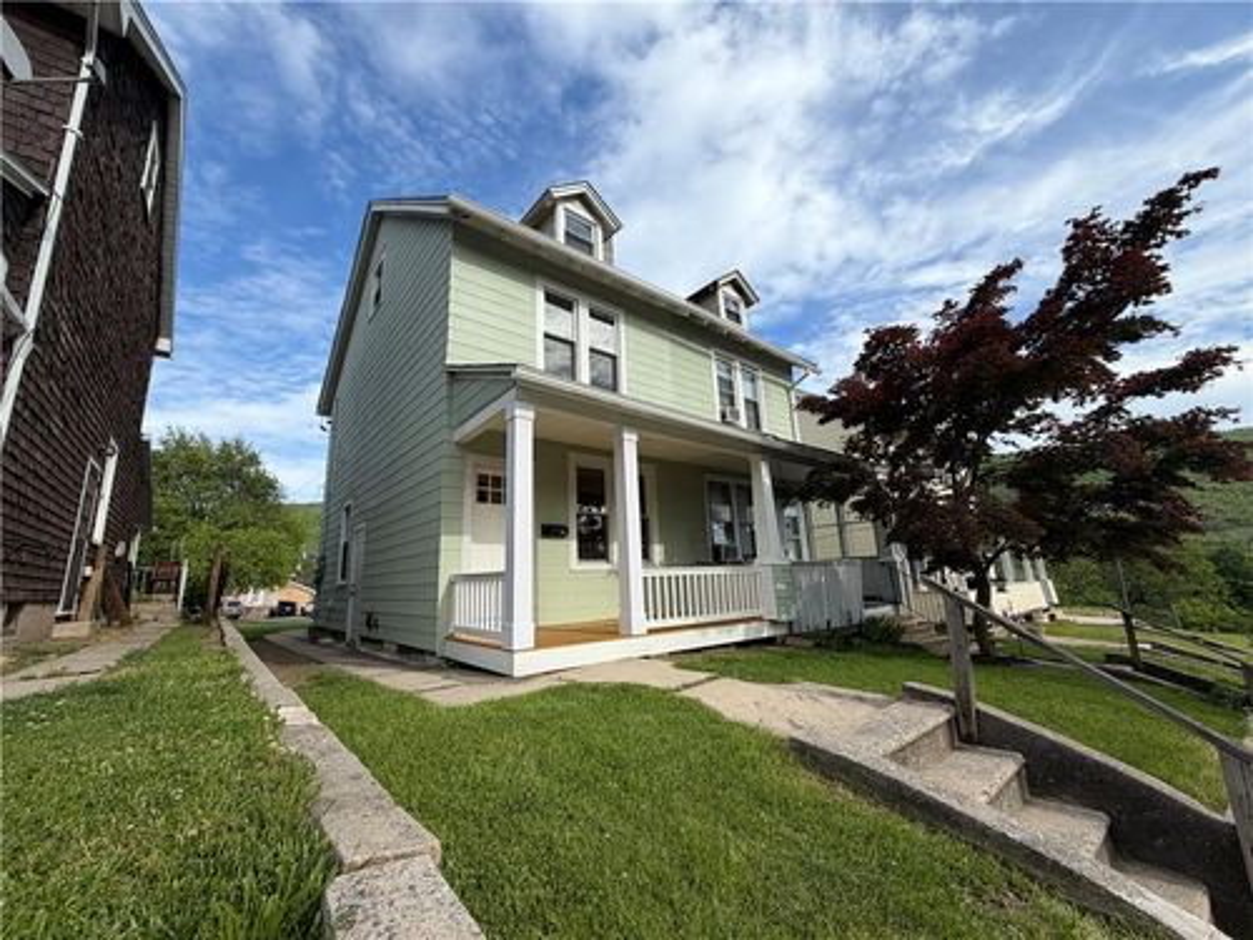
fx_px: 507
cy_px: 470
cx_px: 626
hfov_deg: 102.1
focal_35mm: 14
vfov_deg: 85.7
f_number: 2.2
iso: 25
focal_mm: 2.22
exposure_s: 1/770
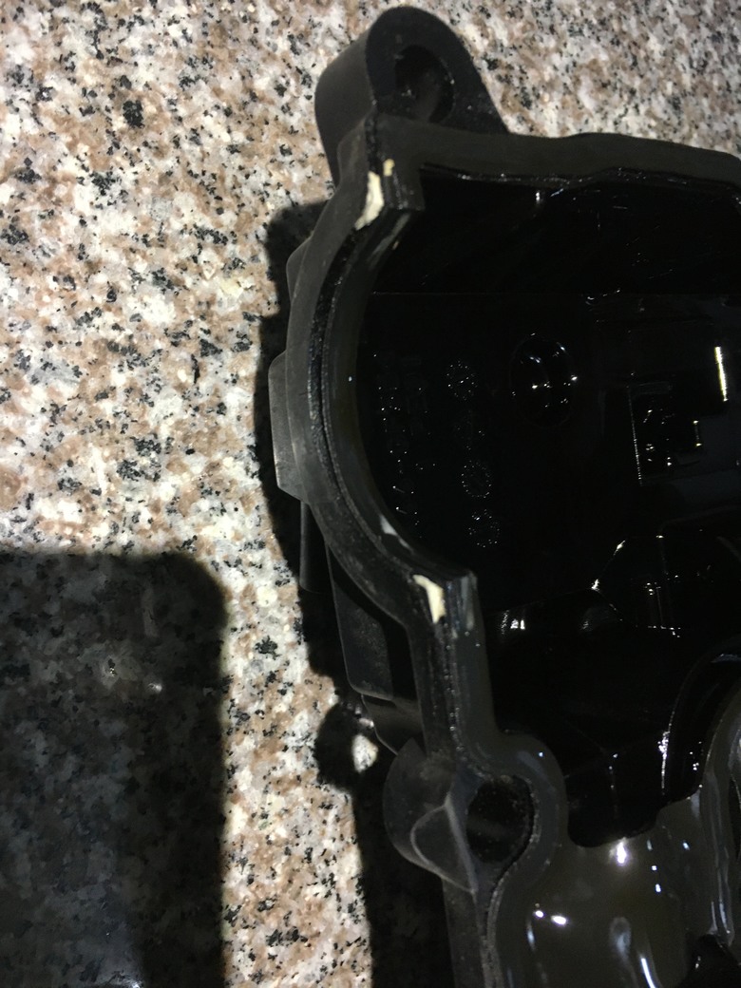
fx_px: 828
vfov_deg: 61.7
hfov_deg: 48.2
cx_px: 370
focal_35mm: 29
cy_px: 494
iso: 160
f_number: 2.2
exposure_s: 1/30
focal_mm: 4.15
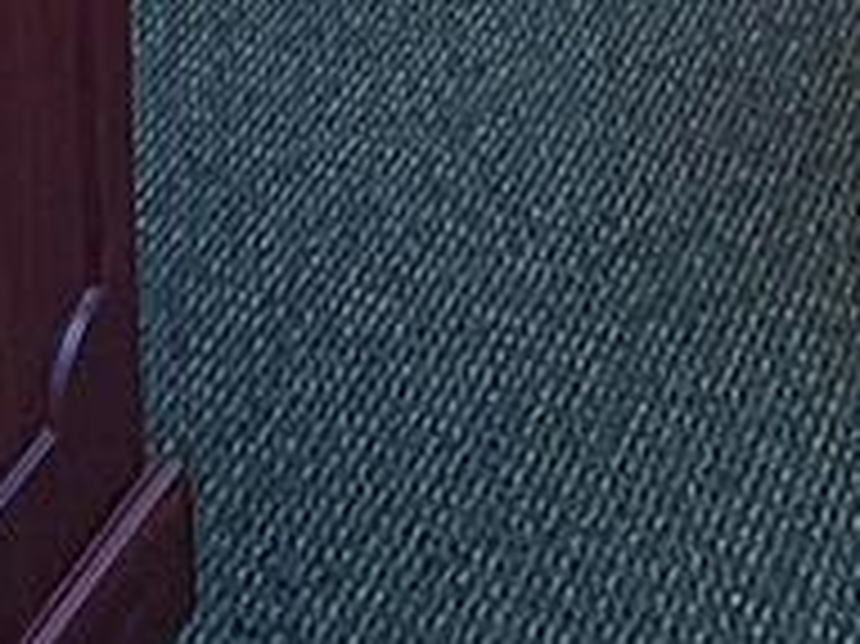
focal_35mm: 110
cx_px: 477
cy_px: -1466
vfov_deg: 9.5
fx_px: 2731
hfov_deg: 17.9
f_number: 2.2
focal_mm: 2.22
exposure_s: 1/120
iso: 250
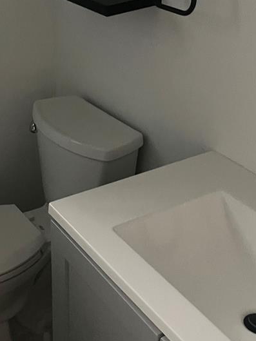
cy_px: 104
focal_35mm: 59
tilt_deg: -21.5
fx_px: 582
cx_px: 52
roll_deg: -0.4
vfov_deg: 32.3
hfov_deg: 24.4
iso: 640
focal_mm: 5.1
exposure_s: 1/30
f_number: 1.6
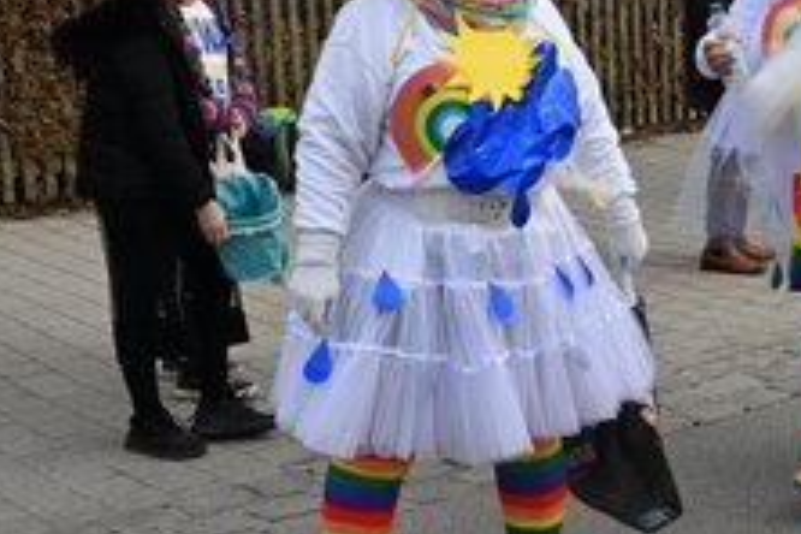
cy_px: 159
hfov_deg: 24.4
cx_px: 707
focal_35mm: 81
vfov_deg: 16.8
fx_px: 1802
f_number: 22
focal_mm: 45
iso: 1000
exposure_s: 1/200
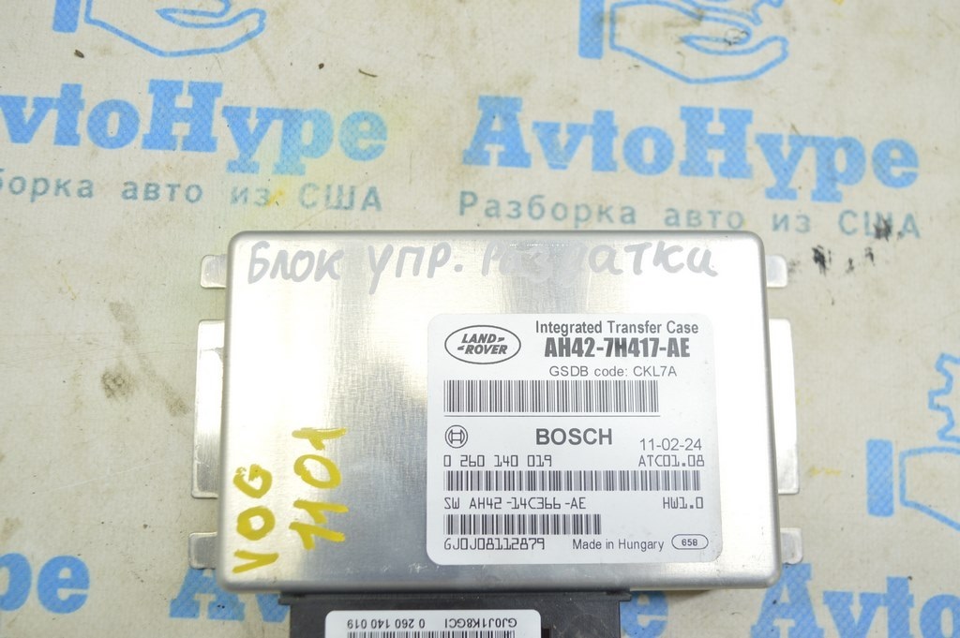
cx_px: 480
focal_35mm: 39
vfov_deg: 34.2
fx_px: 1039
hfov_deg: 49.6
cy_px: 319
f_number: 5.6
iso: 400
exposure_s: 1/20
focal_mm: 26
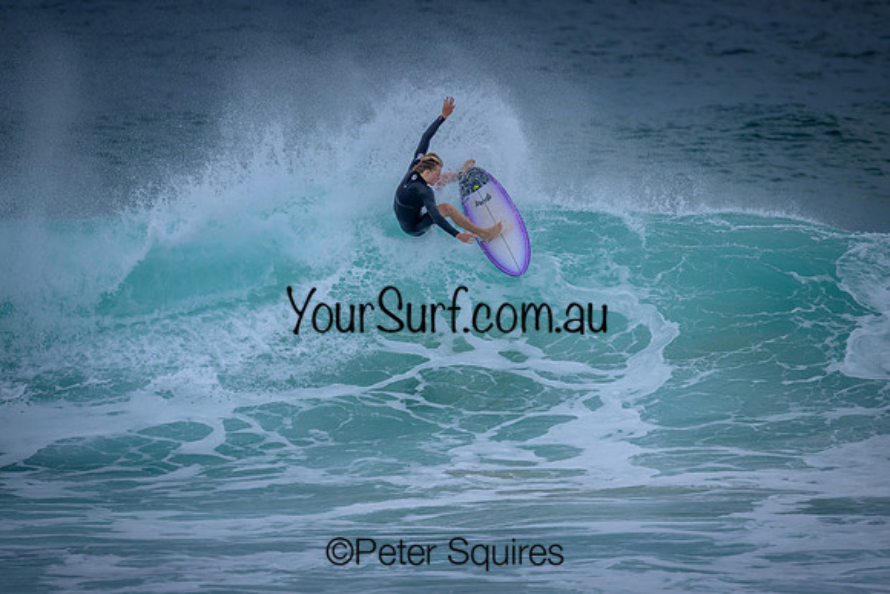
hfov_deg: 2.6
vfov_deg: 1.7
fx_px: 19781
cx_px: 445
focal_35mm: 800
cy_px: 297
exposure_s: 1/2000
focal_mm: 800
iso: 720
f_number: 6.3
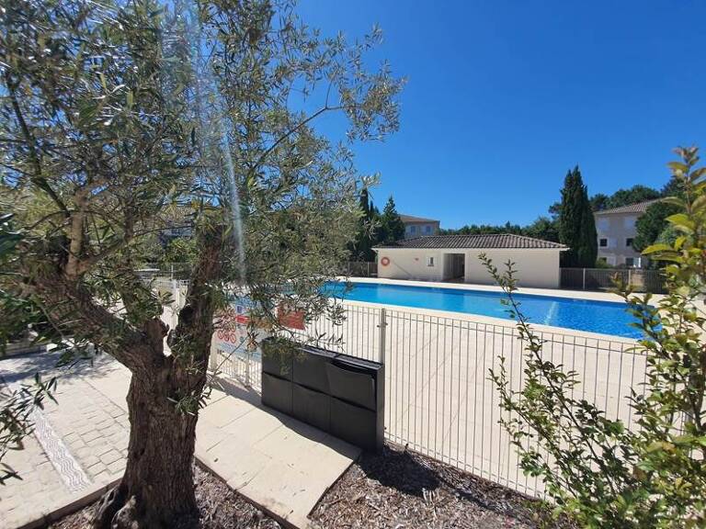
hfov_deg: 106.2
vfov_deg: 89.9
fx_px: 265
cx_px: 353
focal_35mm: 13
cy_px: 264
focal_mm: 1.8
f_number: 2.2
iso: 50
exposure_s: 1/1344
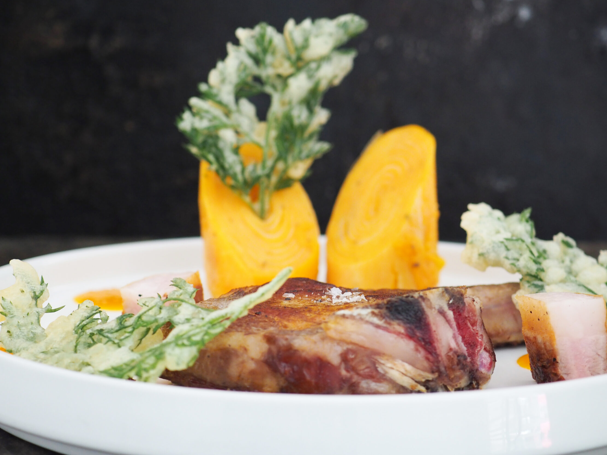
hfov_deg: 28.1
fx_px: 1210
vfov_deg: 21.3
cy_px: 206
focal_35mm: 69
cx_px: 347
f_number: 3.5
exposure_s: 1/60
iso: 800
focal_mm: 30
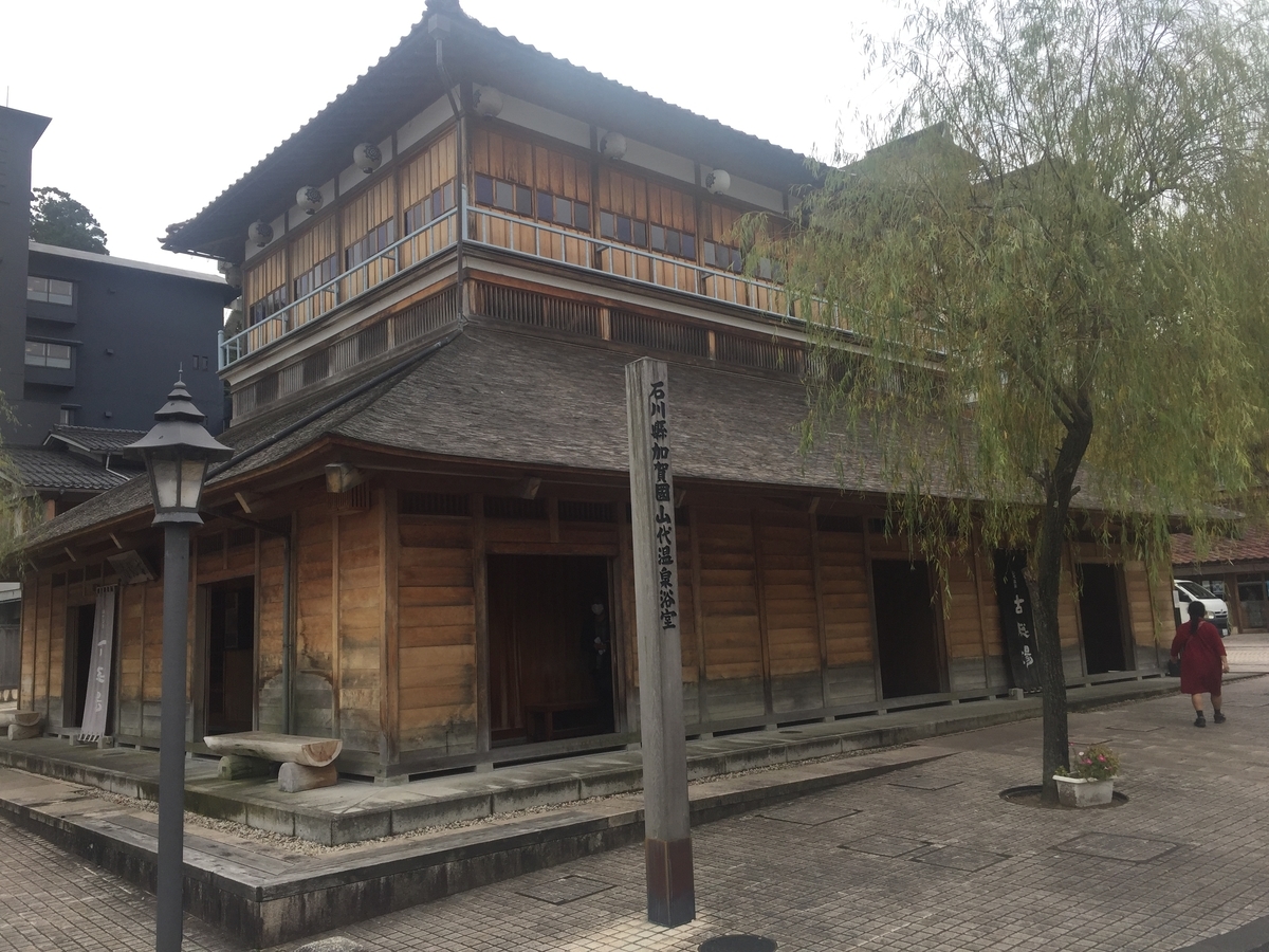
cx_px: 634
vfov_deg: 48.2
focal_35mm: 29
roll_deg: +1.5
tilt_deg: +7.9
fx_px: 1063
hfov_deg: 61.7
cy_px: 476
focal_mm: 4.15
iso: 32
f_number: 2.2
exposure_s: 1/682
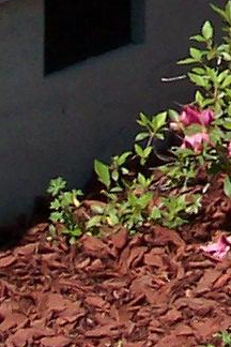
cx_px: 472
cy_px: -678
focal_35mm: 315
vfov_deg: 6.1
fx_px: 3032
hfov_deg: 4.3
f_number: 4.8
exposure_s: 1/700
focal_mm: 8
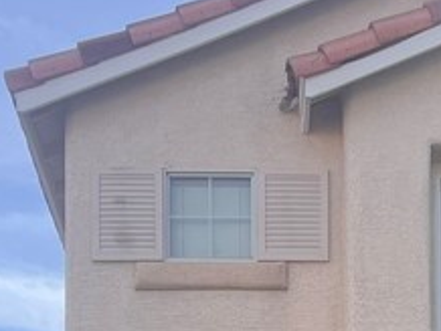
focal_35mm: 122
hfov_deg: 16.1
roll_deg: +0.4
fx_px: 1556
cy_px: 692
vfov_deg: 10.9
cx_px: 314
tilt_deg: +5.4
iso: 50
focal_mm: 5.7
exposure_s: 1/1597
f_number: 1.5
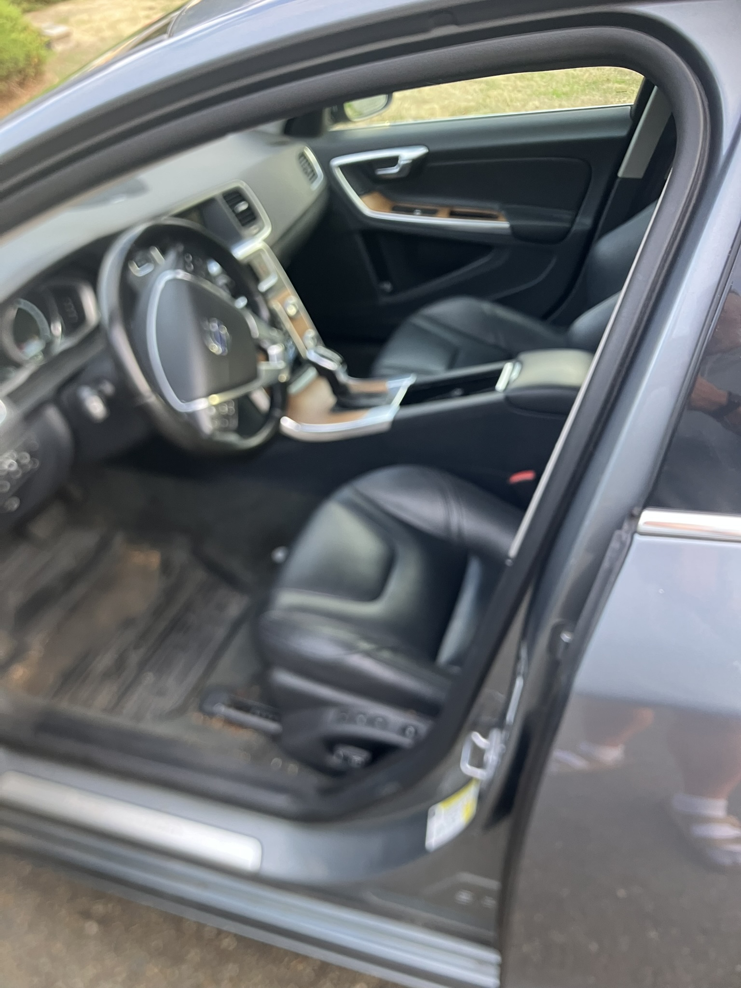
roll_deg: +0.2
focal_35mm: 28
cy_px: 494
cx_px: 370
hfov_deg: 49.7
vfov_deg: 63.4
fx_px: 799
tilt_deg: -35.9
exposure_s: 1/61
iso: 80
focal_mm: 3.99
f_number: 1.8
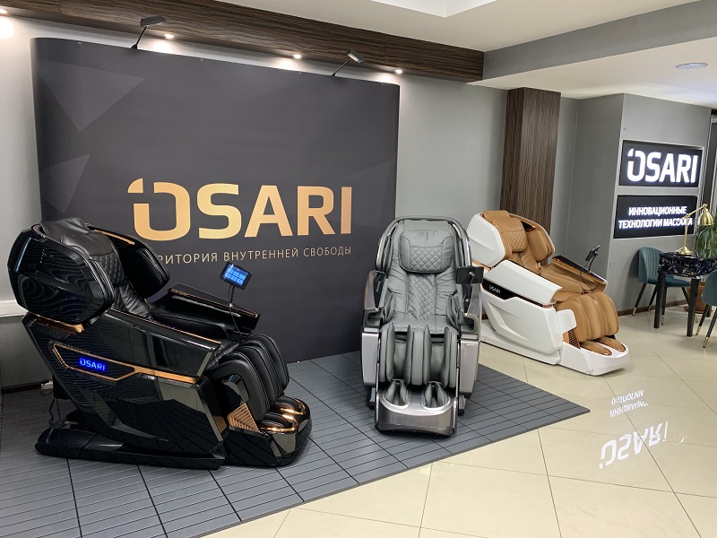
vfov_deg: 53.1
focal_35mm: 26
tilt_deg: -9.9
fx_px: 539
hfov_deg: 67.3
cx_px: 358
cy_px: 269
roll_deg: -1.4
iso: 200
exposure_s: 1/50
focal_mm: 4.25
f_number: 1.8
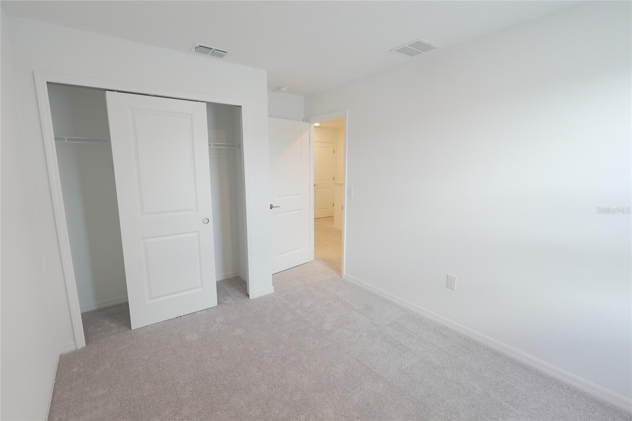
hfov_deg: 96.7
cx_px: 316
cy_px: 210
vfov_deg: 73.8
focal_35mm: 16
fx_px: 281
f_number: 2.2
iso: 100
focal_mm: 11
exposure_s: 1/40
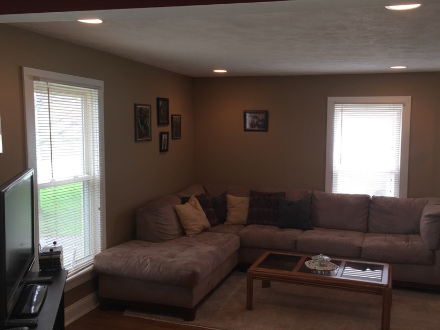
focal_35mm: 36
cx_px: 250
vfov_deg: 39.7
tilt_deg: -5.6
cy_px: 172
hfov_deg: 51.2
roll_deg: +0.3
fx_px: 458
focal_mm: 4.15
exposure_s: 1/38
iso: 25
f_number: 2.2
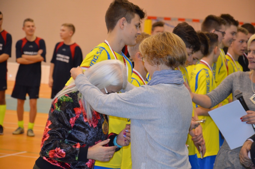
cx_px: 128
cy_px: 84
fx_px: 1113
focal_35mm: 158
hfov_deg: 13.1
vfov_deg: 8.7
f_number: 5.6
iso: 2200
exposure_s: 1/60
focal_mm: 105
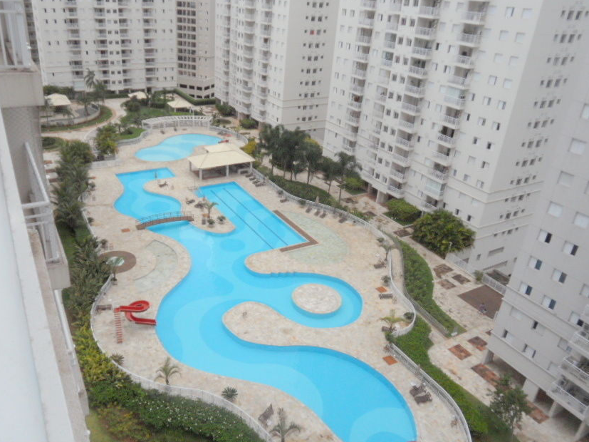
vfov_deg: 53.1
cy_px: 219
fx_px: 442
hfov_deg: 67.0
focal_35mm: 26
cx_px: 255
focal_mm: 3.6
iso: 80
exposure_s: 1/350
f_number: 3.4
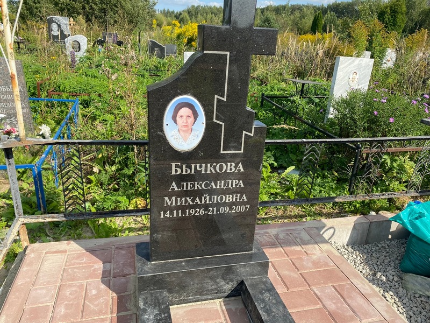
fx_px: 323
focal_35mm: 26
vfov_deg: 53.1
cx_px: 215
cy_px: 162
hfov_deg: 67.3
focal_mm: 4.25
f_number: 1.8
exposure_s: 1/1727
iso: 32
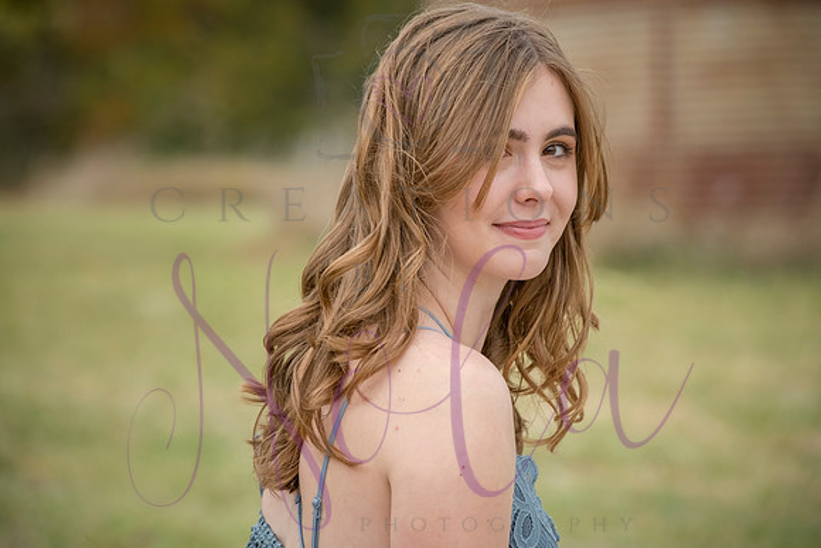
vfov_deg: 8.1
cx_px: 410
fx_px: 3878
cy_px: 274
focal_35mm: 170
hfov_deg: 12.1
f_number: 7.1
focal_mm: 170
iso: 800
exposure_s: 1/320
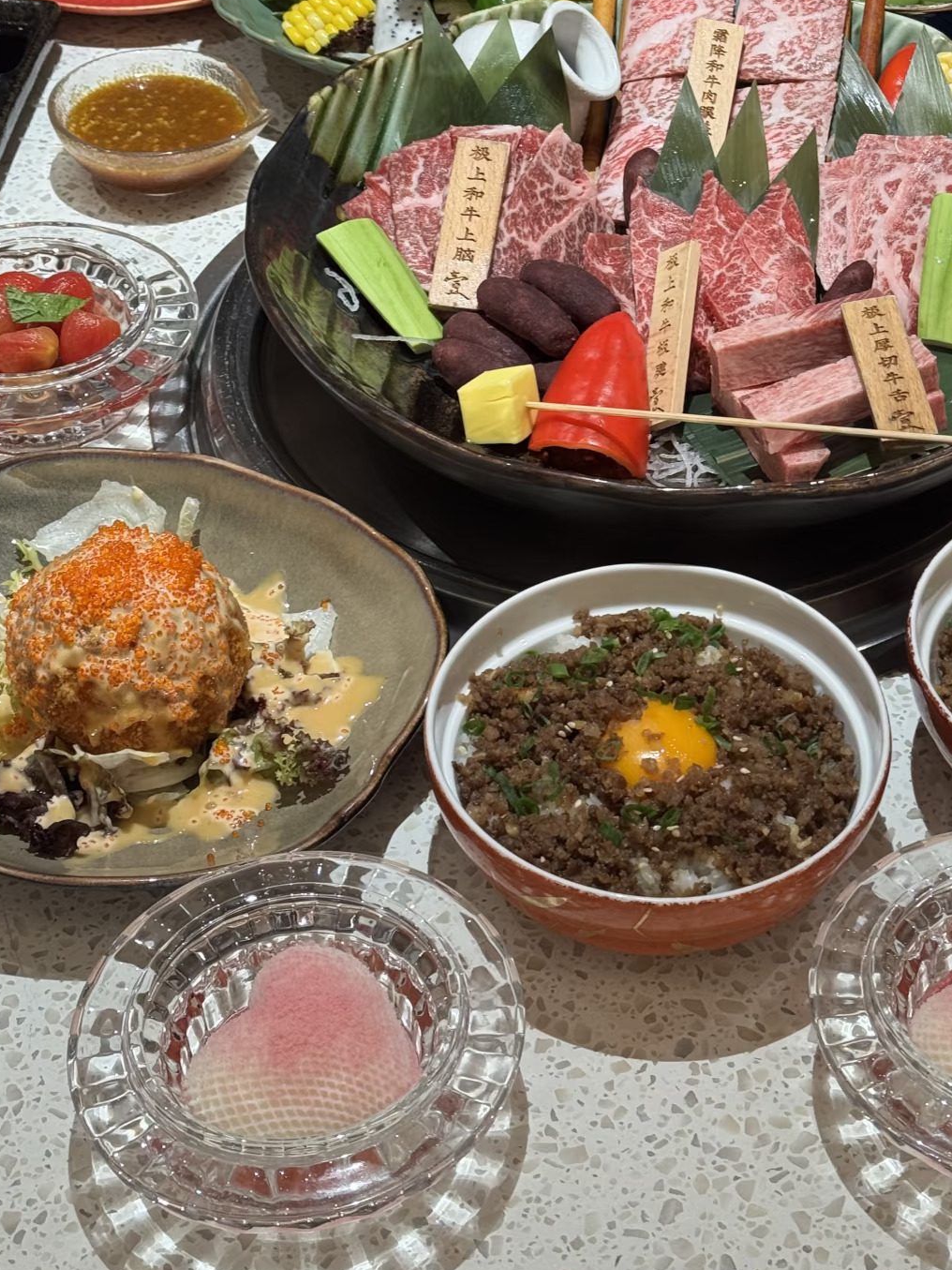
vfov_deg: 28.5
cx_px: 653
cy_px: 481
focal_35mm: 68
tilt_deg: -41.1
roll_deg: -2.5
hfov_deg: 21.5
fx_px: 2494
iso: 80
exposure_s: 1/50
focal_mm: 6.76
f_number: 1.78
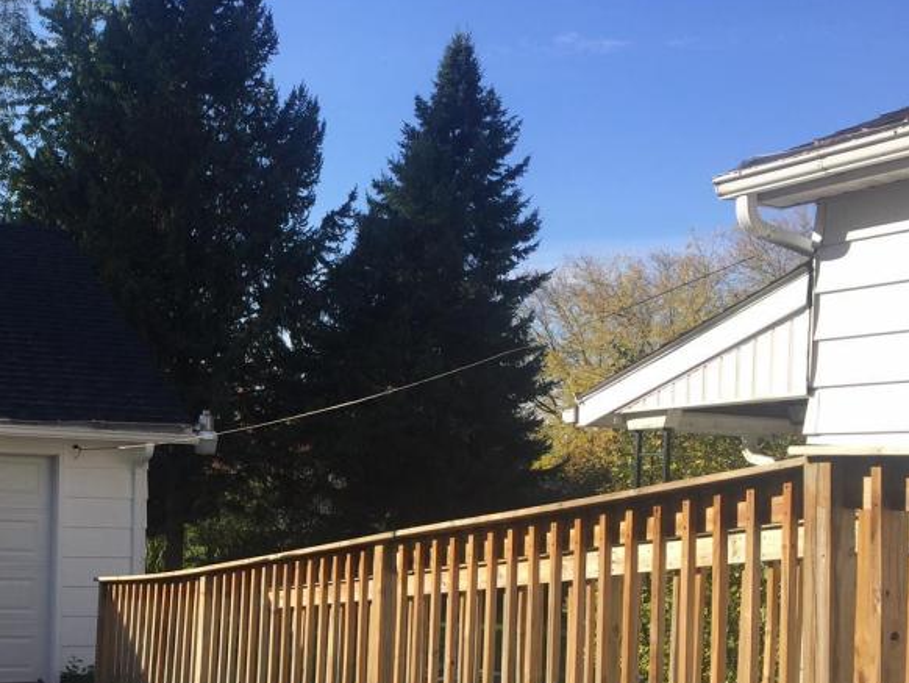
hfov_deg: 36.0
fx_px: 1340
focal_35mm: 51
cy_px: 506
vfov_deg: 28.2
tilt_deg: -0.7
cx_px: 162
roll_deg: -2.4
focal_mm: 4.15
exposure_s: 1/1014
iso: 32
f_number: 2.2
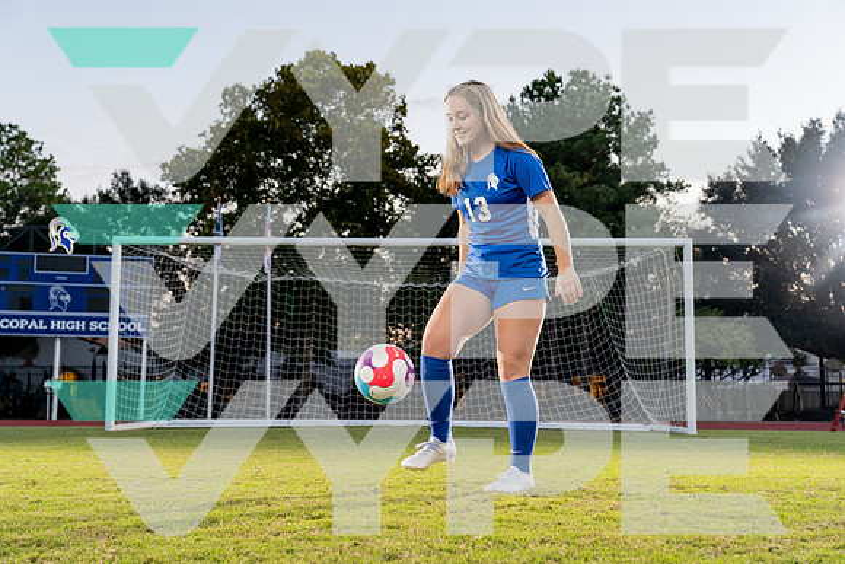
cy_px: 282
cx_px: 422
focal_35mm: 42
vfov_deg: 32.1
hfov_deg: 46.7
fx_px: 979
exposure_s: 1/250
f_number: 4
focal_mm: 40
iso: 800
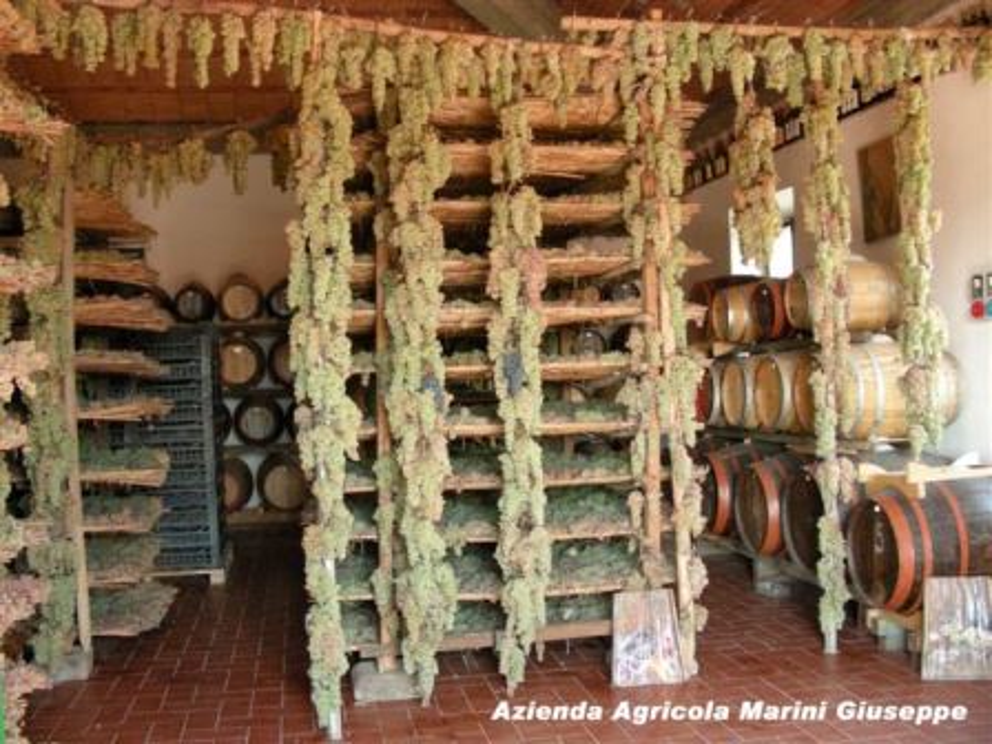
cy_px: 372
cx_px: 496
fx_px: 1089
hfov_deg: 49.0
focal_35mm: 38
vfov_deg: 37.7
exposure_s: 1/38.2
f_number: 3.5
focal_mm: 6.3
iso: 400
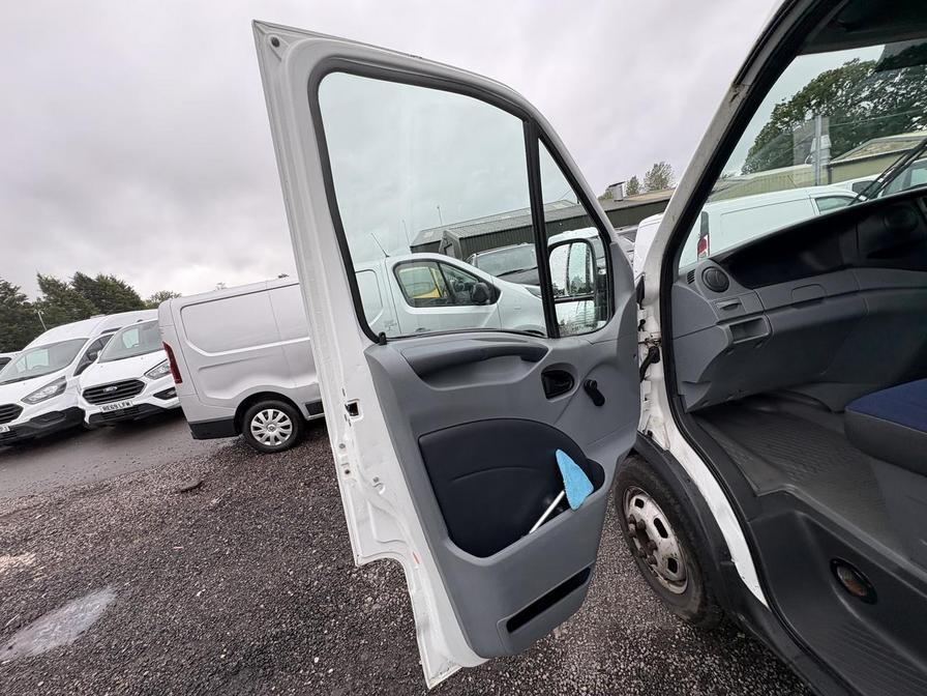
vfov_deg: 85.7
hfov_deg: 102.1
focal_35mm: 14
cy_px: 348
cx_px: 464
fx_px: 375
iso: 40
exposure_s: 1/293
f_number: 2.2
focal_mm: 2.22
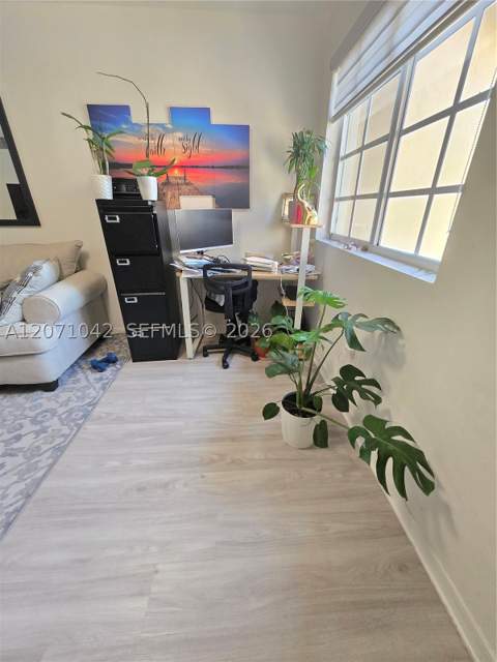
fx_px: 249
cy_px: 331
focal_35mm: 13
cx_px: 248
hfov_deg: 89.9
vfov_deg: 106.2
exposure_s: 1/60
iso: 800
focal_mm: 1.7
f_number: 2.2
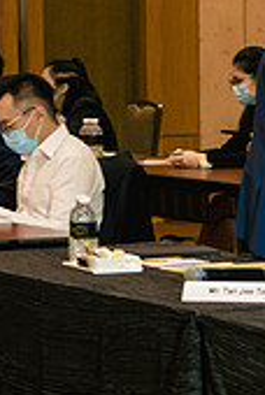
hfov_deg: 4.6
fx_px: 3233
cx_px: 500
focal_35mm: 294
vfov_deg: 7.0
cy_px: 106
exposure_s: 1/100
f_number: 2.8
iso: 1000
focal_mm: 40
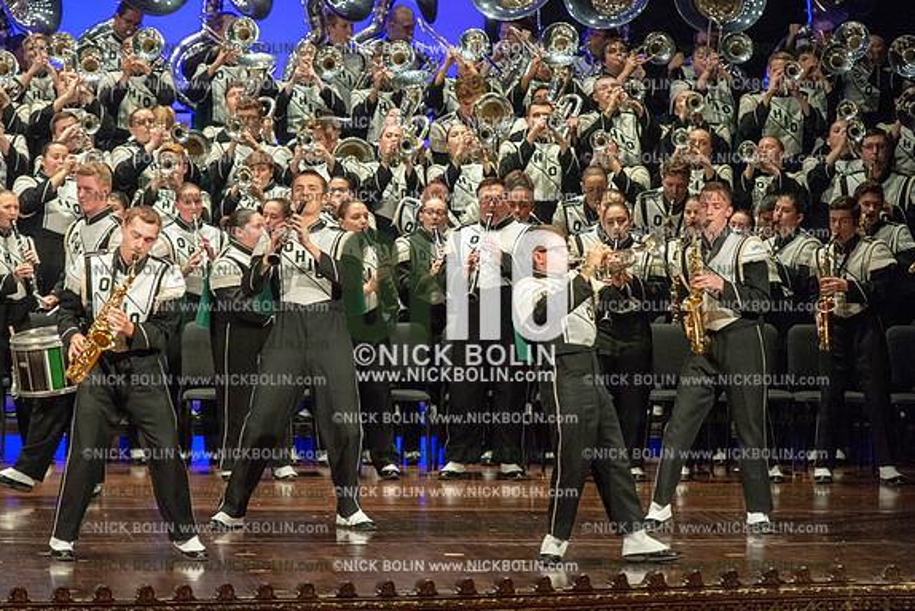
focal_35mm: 222
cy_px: 306
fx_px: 5644
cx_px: 454
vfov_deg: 6.2
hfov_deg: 9.3
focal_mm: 220
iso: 8000
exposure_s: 1/320
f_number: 5.6
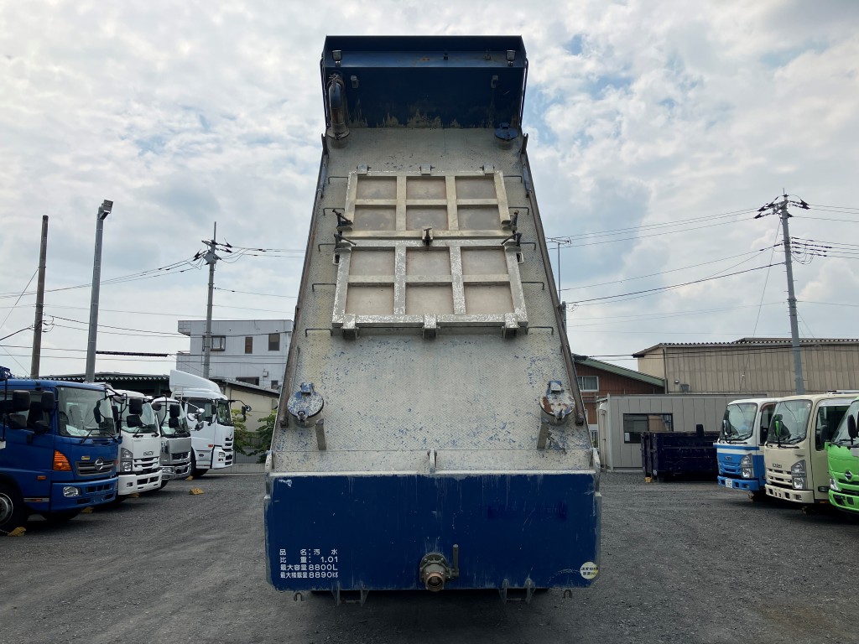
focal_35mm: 28
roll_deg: +0.9
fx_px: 695
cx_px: 430
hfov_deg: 63.4
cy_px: 322
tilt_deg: +7.6
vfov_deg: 49.7
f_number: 1.8
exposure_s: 1/4878
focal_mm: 3.99
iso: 32
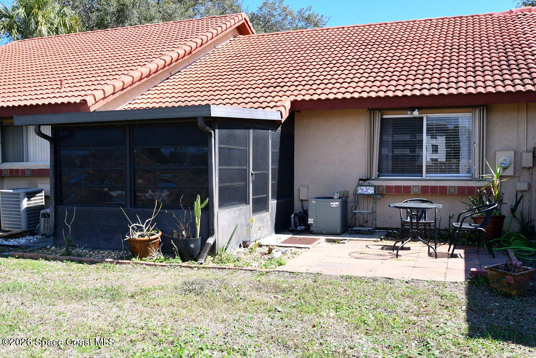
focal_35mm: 31
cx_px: 268
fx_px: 462
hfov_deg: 60.3
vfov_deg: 42.3
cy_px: 179
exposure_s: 1/800
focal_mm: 21
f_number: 14
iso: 1250
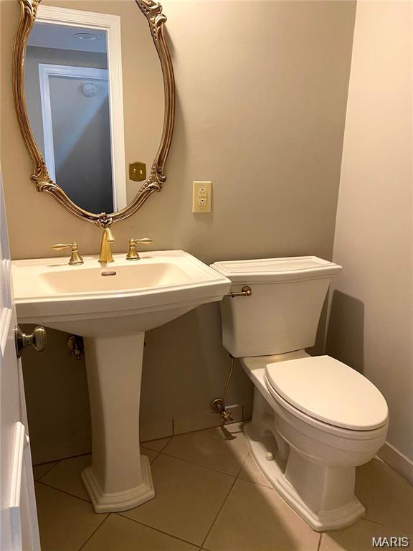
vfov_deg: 67.3
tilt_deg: -14.2
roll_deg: -0.4
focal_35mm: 26
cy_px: 276
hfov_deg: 53.1
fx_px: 414
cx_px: 206
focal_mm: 4.25
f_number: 1.8
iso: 400
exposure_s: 1/60
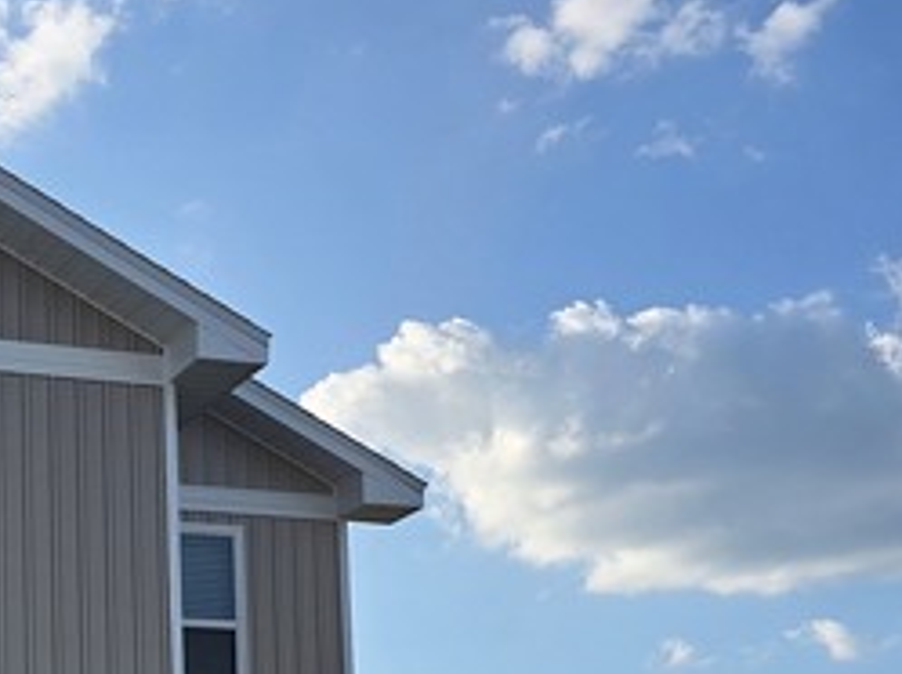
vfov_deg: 19.0
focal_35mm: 74
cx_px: -72
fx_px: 1925
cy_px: 765
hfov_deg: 24.7
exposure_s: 1/885
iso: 12
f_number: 1.7
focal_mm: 6.3
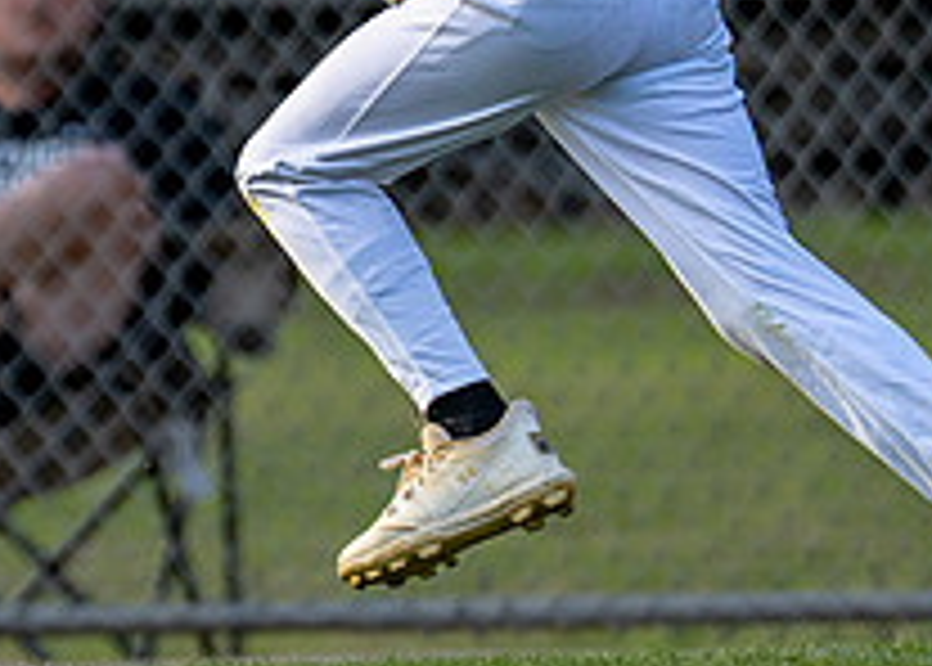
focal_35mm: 1076
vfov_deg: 1.3
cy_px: -20
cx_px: 40
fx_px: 28491
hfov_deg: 1.9
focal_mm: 200
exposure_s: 1/2000
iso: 400
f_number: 2.8
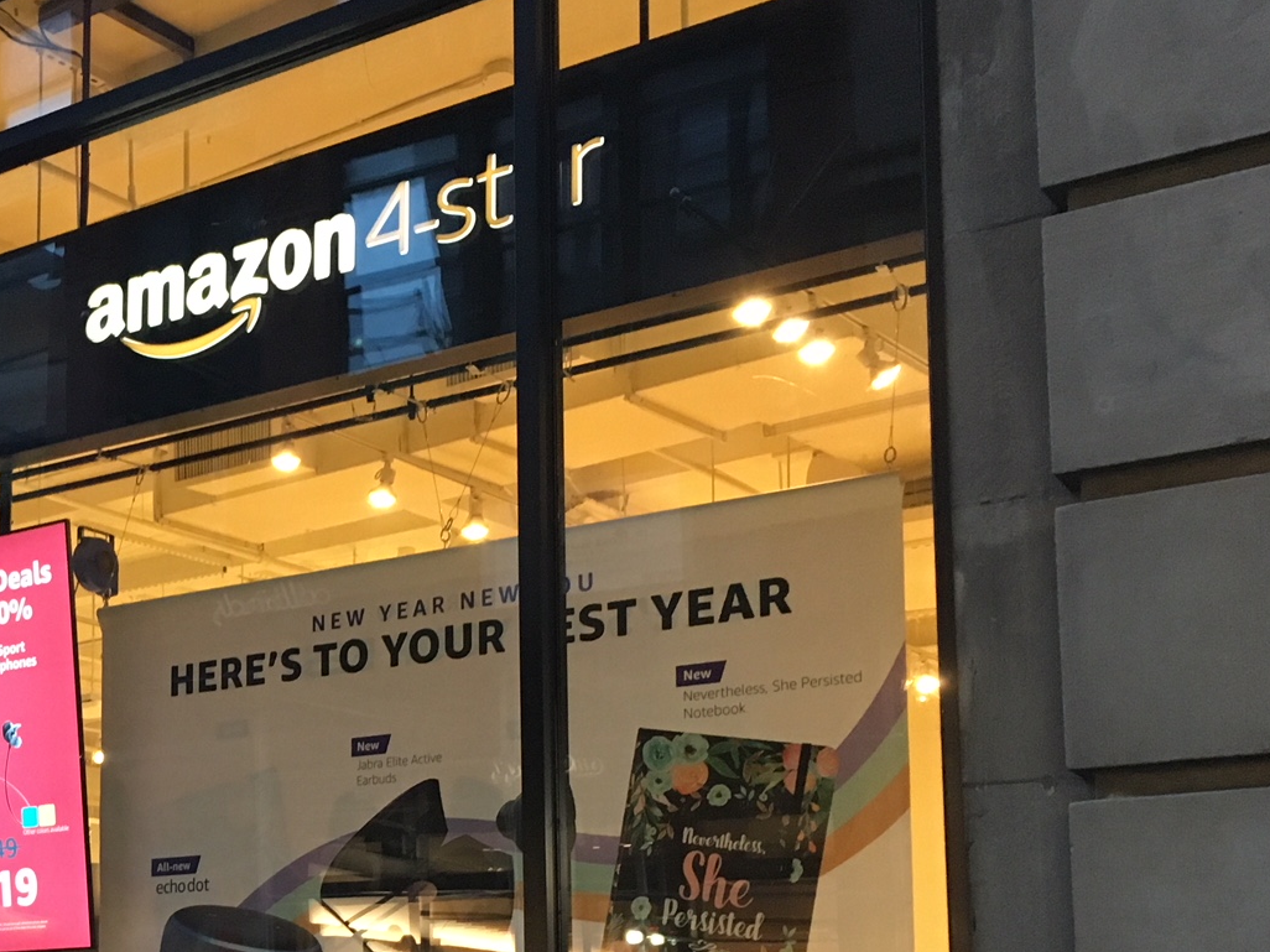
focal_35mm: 57
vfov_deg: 24.9
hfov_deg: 31.7
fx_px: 2091
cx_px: 56
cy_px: 842
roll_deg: -0.1
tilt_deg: +7.4
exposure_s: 1/24
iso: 200
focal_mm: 4.15
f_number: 2.2
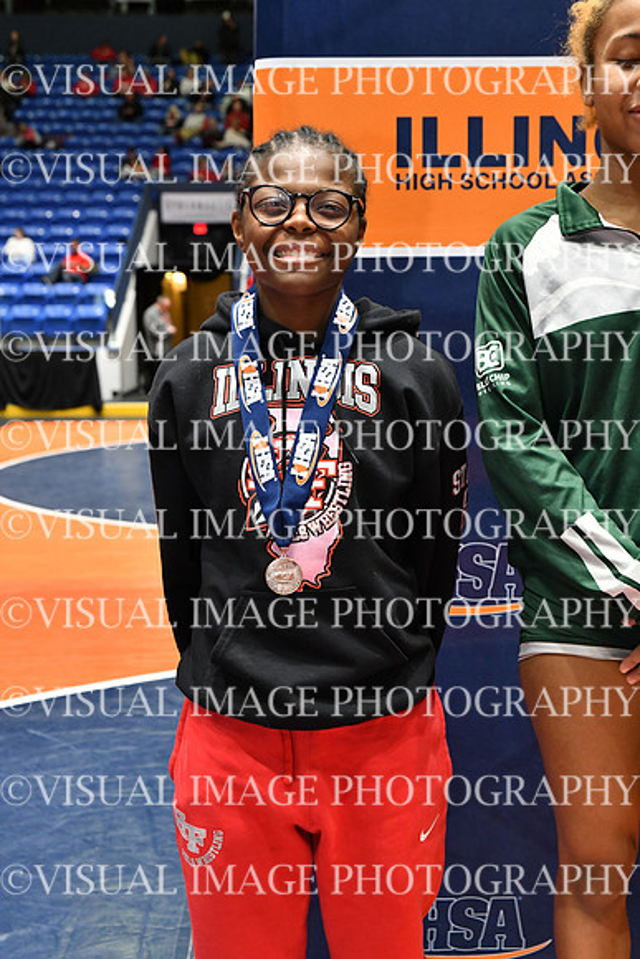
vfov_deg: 41.1
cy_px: 480
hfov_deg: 28.1
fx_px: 1279
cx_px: 320
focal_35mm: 48
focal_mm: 48
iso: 3200
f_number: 5.6
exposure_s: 1/200
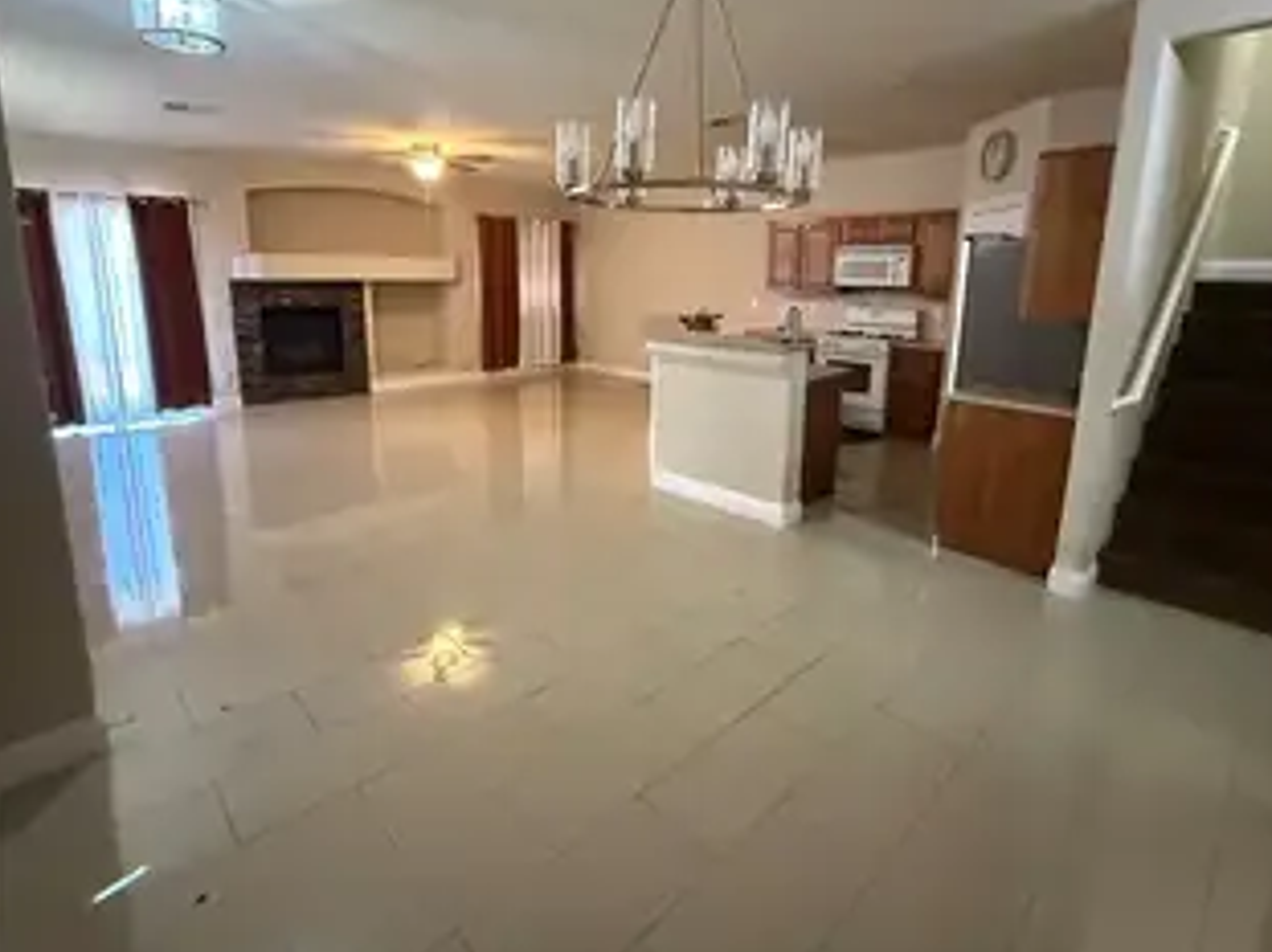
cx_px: 630
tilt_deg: -10.6
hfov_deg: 87.8
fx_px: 661
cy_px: 396
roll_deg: -0.8
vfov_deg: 71.0
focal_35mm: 18
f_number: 2.2
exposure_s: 1/60
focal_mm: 2.22
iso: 1250
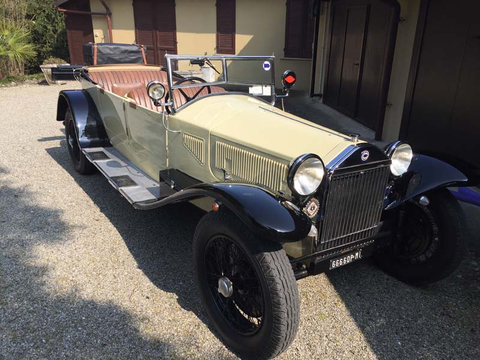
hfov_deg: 61.7
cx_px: 240
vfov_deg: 48.2
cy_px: 180
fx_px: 402
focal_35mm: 29
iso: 32
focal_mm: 4.15
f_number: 2.2
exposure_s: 1/1319
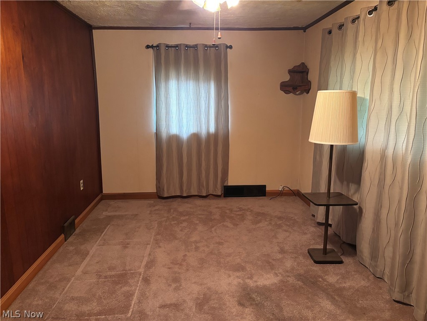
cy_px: 160
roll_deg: -0.3
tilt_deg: -10.5
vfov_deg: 53.1
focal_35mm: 26
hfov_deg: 67.3
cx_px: 214
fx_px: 321
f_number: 1.6
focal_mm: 5.96
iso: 500
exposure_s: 1/30
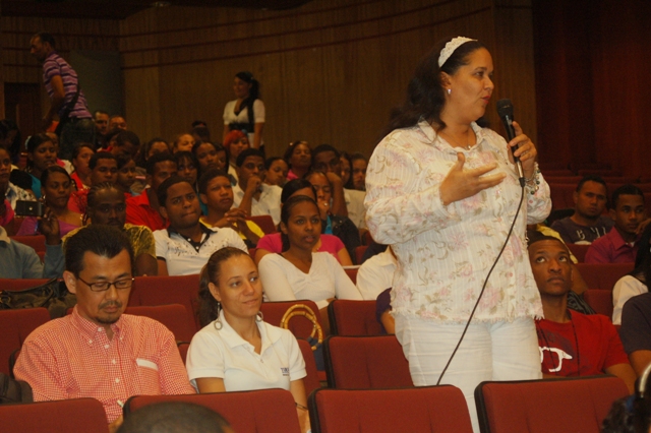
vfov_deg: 11.4
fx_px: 2169
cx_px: 326
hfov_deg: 17.1
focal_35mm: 120
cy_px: 216
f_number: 5.6
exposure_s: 1/60
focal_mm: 80
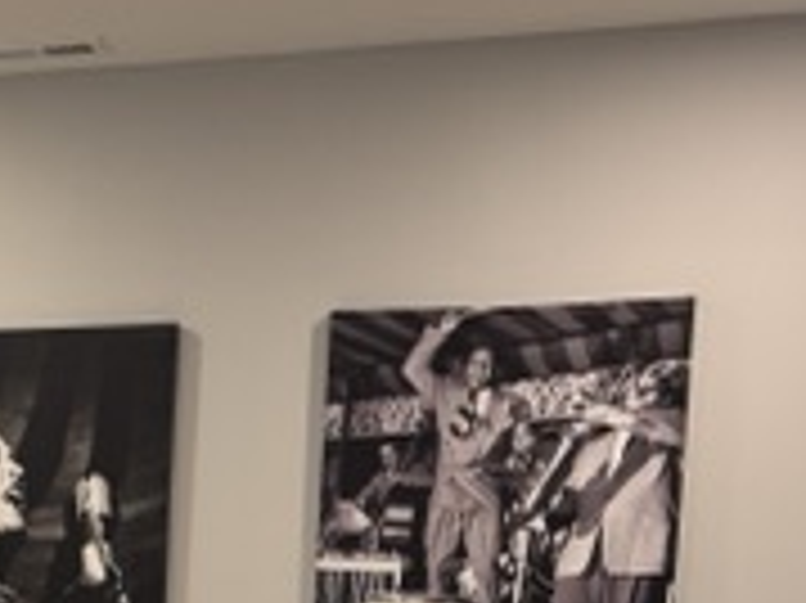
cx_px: -149
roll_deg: -0.3
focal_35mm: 86
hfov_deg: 21.3
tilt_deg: -8.1
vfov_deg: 16.0
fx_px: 2001
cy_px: 837
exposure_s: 1/60
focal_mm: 6.76
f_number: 1.78
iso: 125
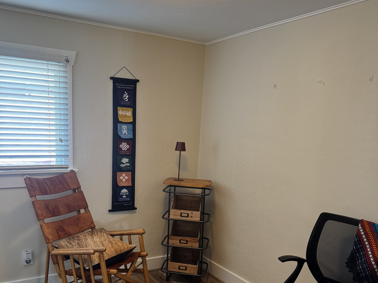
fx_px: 360
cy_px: 184
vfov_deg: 42.5
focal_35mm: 33
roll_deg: -2.7
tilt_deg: -9.8
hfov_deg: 55.3
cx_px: 192
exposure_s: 1/68
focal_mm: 6.76
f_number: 1.78
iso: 200
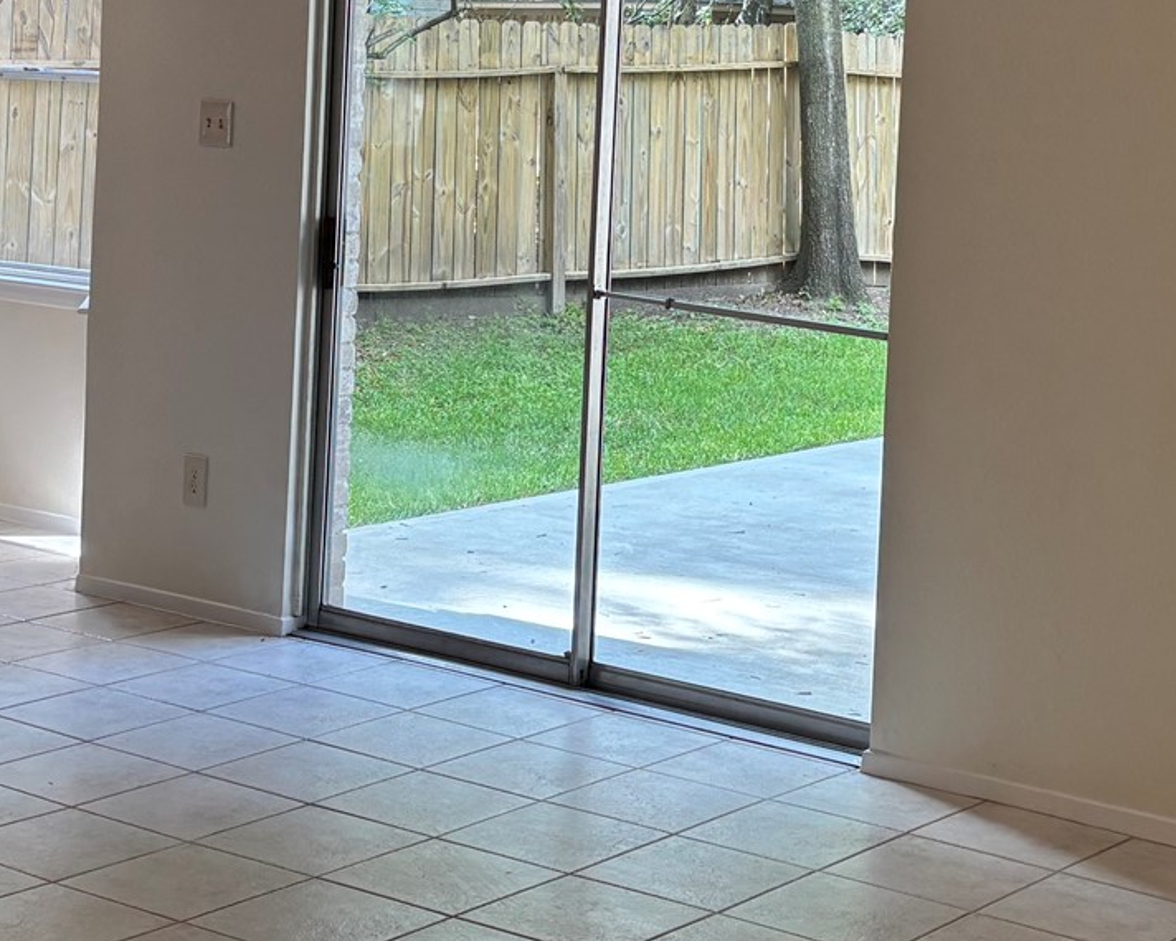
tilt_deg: +1.1
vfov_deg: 20.6
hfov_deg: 26.0
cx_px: 628
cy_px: 101
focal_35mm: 73
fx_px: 2541
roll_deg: -0.8
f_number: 1.6
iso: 80
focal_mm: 5.96
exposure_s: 1/120
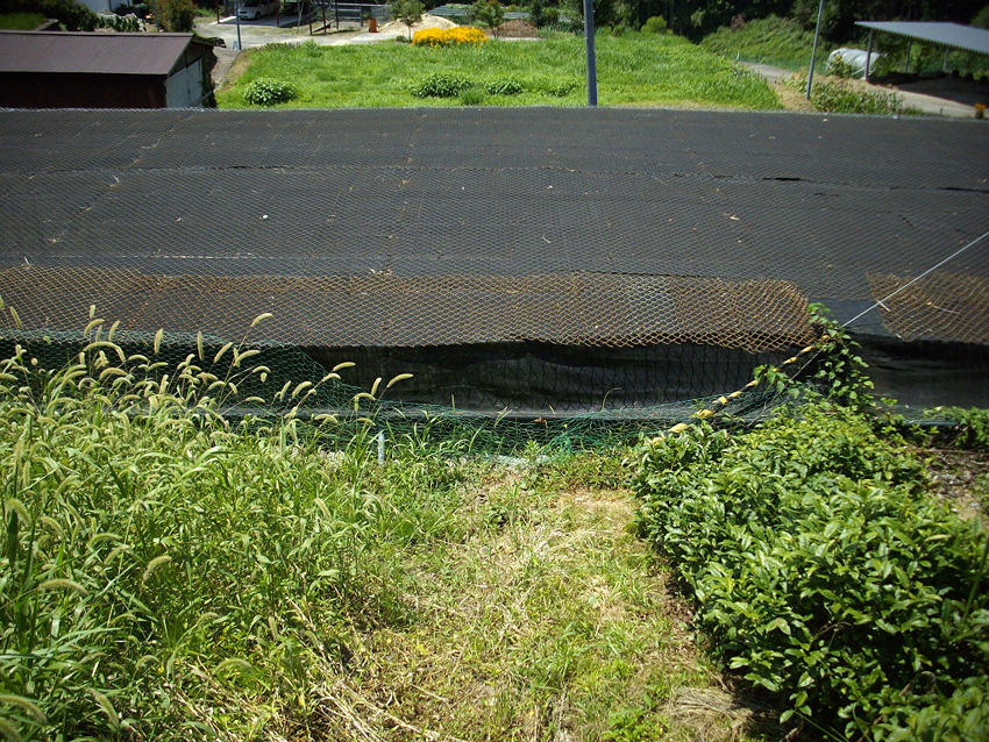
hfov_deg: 50.1
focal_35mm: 37
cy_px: 371
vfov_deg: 38.7
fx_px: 1057
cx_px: 494
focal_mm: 6.2
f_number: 5.6
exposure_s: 1/250
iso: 80
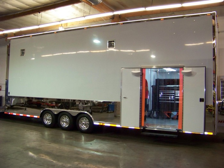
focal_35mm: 36
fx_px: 233
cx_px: 112
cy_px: 84
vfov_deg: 39.7
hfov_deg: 51.4
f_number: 2.8
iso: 200
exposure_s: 1/30
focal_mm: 5.85
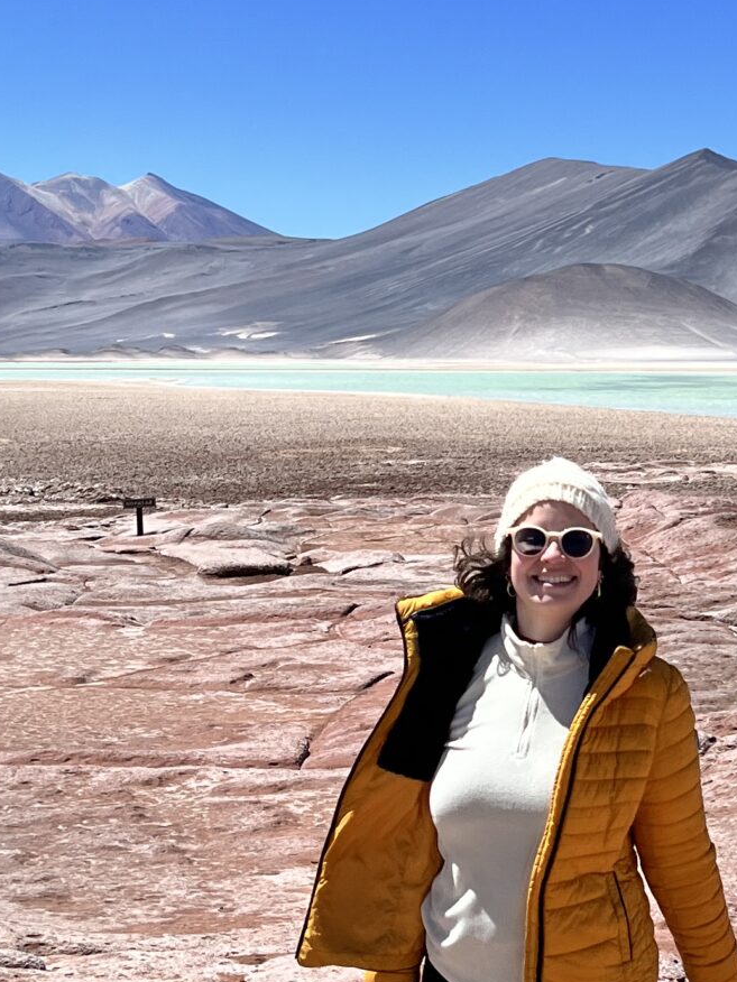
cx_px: 634
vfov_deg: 25.7
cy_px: 485
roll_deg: +1.5
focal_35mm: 76
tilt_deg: -2.6
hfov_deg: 19.1
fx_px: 2157
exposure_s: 1/6579
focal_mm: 5.7
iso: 50
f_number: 1.5
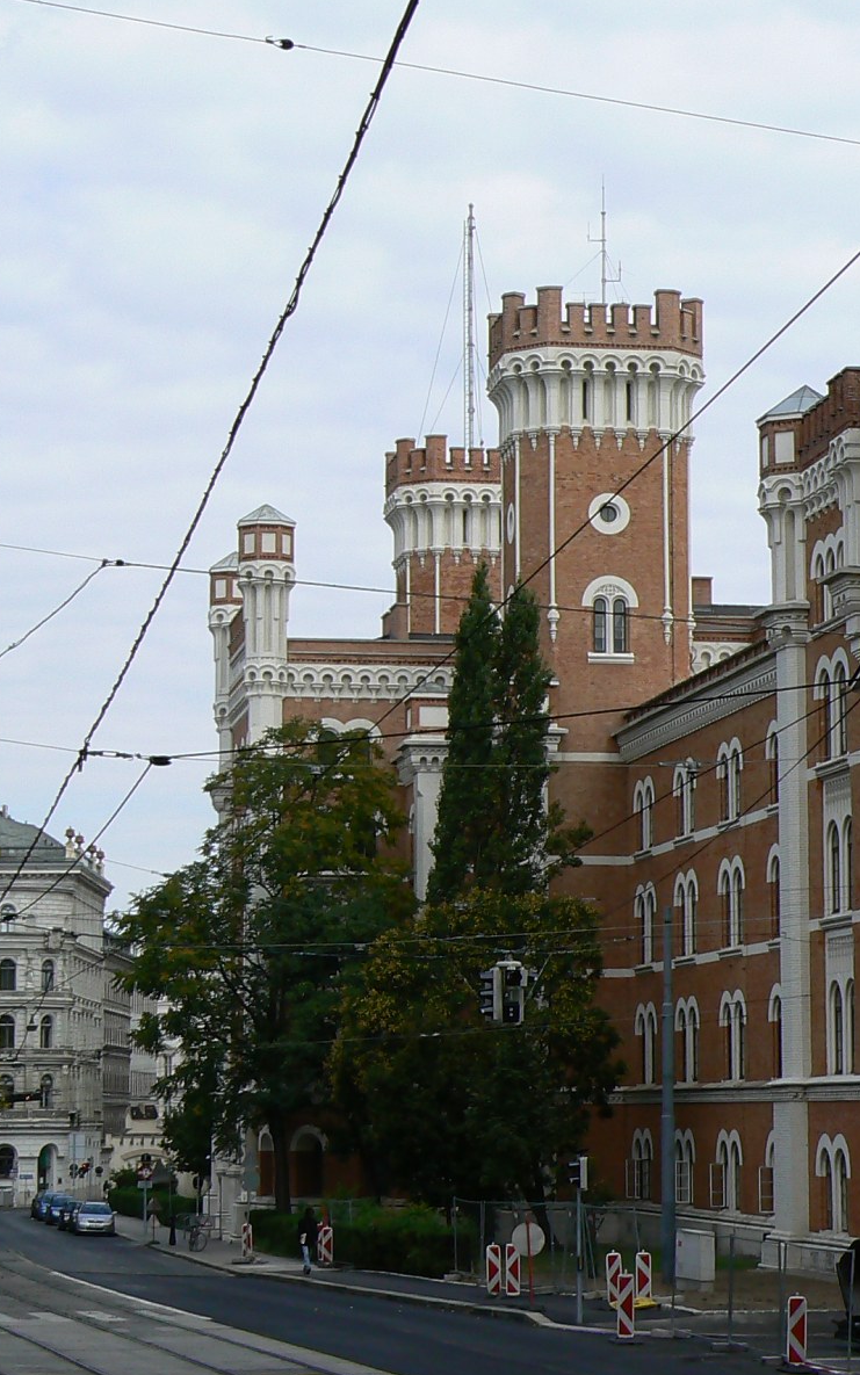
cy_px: 685
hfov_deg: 14.1
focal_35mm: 93
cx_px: 484
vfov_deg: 22.3
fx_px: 3486
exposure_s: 1/500
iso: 80
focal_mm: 9.1
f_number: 5.6
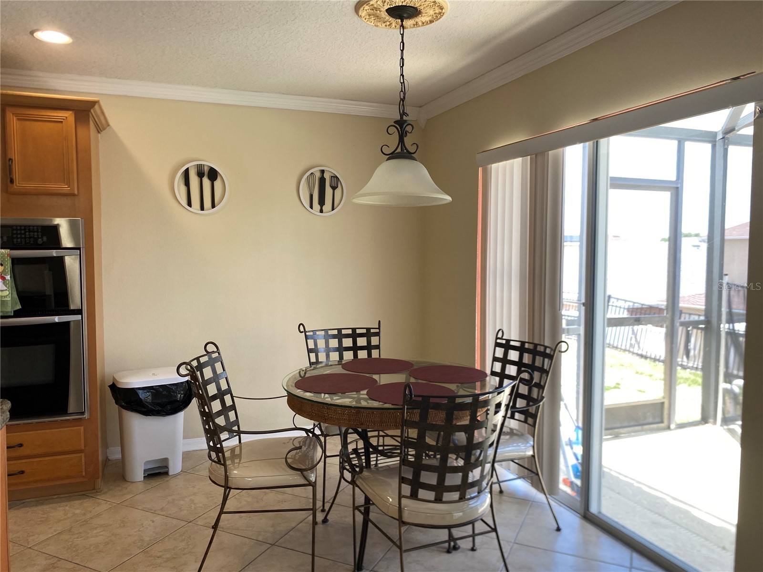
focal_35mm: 26
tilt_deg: -4.2
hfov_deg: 67.3
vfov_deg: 53.1
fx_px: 573
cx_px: 382
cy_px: 286
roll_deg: +0.0
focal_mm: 4.25
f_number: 1.8
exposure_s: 1/120
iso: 40
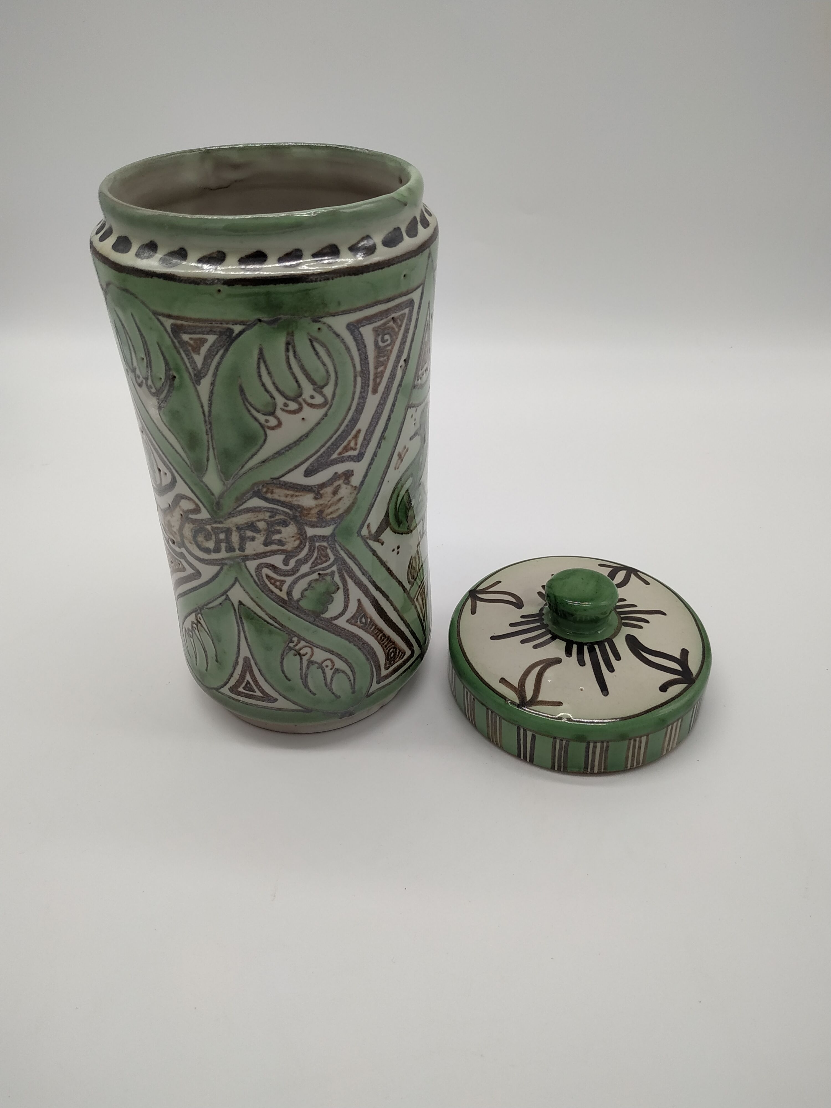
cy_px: 554
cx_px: 416
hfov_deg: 56.8
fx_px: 768
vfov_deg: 71.6
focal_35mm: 24
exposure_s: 1/414
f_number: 1.9
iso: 100
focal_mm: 3.94
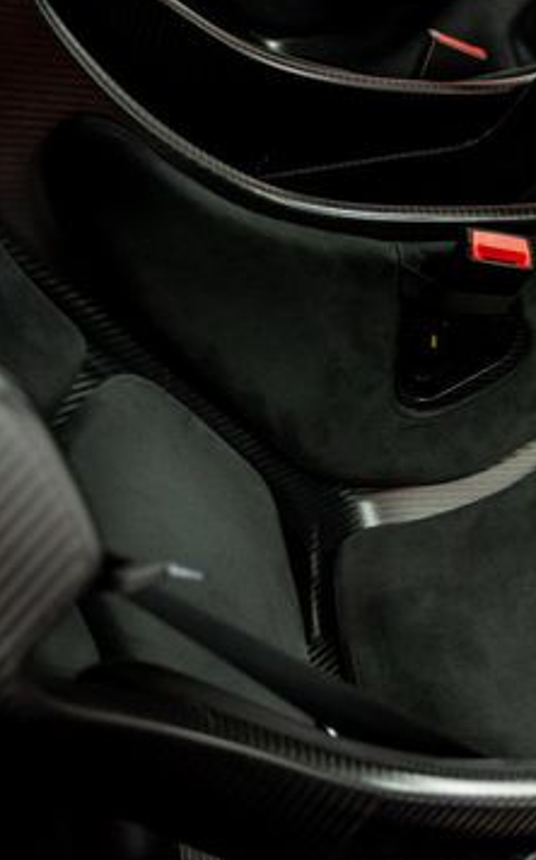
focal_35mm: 66
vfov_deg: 31.1
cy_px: 484
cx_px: 748
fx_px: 1545
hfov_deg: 18.0
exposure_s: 1/60
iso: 2500
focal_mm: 36
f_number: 4
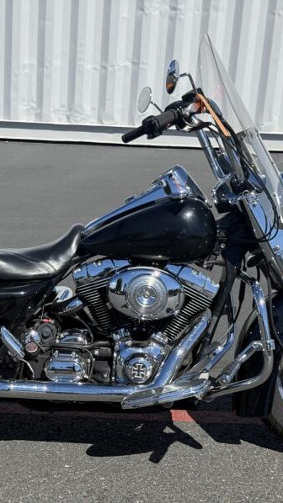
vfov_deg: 30.2
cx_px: 66
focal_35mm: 70
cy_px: 252
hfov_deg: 17.1
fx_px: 935
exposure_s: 1/5587
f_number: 1.78
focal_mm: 6.76
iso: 64
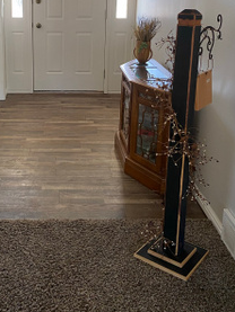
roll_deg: -0.2
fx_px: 407
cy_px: 86
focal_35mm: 45
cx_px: 62
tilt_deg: -12.0
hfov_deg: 31.7
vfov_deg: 41.1
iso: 100
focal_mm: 4.25
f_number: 1.8
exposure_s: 1/60
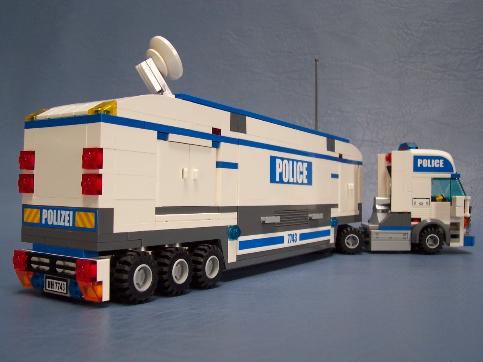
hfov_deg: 50.1
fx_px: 516
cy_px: 181
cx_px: 242
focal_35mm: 37
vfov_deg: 38.7
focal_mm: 5.6
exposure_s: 1/60
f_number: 2.8
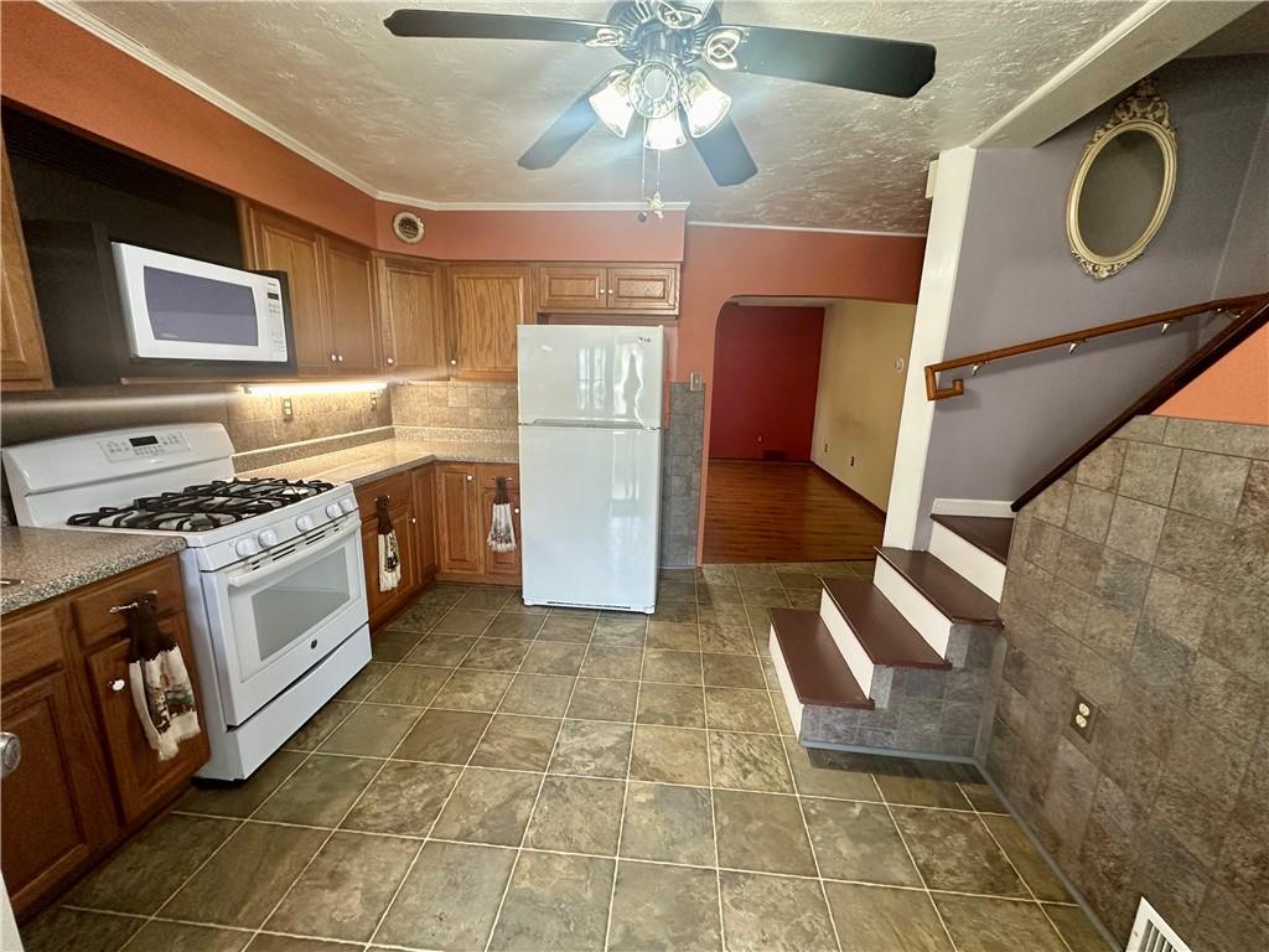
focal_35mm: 14
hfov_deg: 102.1
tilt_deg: -11.5
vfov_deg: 85.7
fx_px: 513
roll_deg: -0.7
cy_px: 476
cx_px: 634
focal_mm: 2.22
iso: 200
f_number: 2.2
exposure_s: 1/60
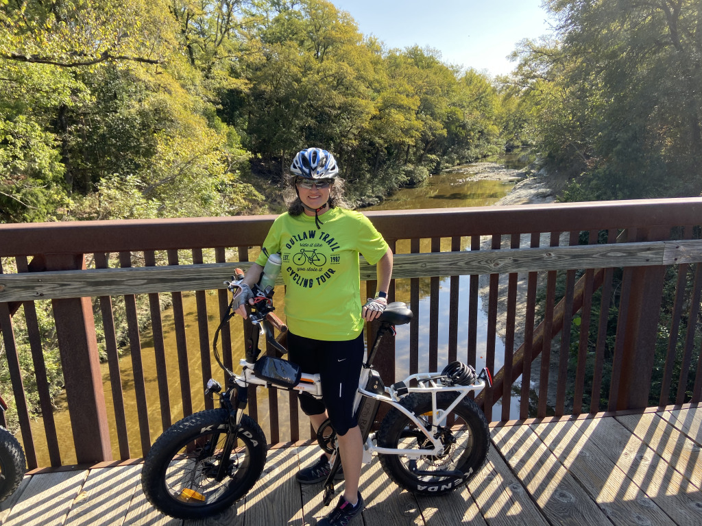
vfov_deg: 53.1
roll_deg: +0.7
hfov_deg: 67.3
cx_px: 351
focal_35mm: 26
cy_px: 263
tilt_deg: -13.7
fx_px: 527
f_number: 1.8
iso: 32
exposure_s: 1/591
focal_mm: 4.25
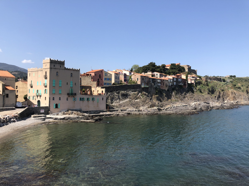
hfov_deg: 63.4
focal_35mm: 28
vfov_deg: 49.7
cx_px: 124
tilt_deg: +0.7
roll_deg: -0.1
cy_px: 93
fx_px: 201
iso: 20
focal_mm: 4
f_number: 1.8
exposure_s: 1/1779
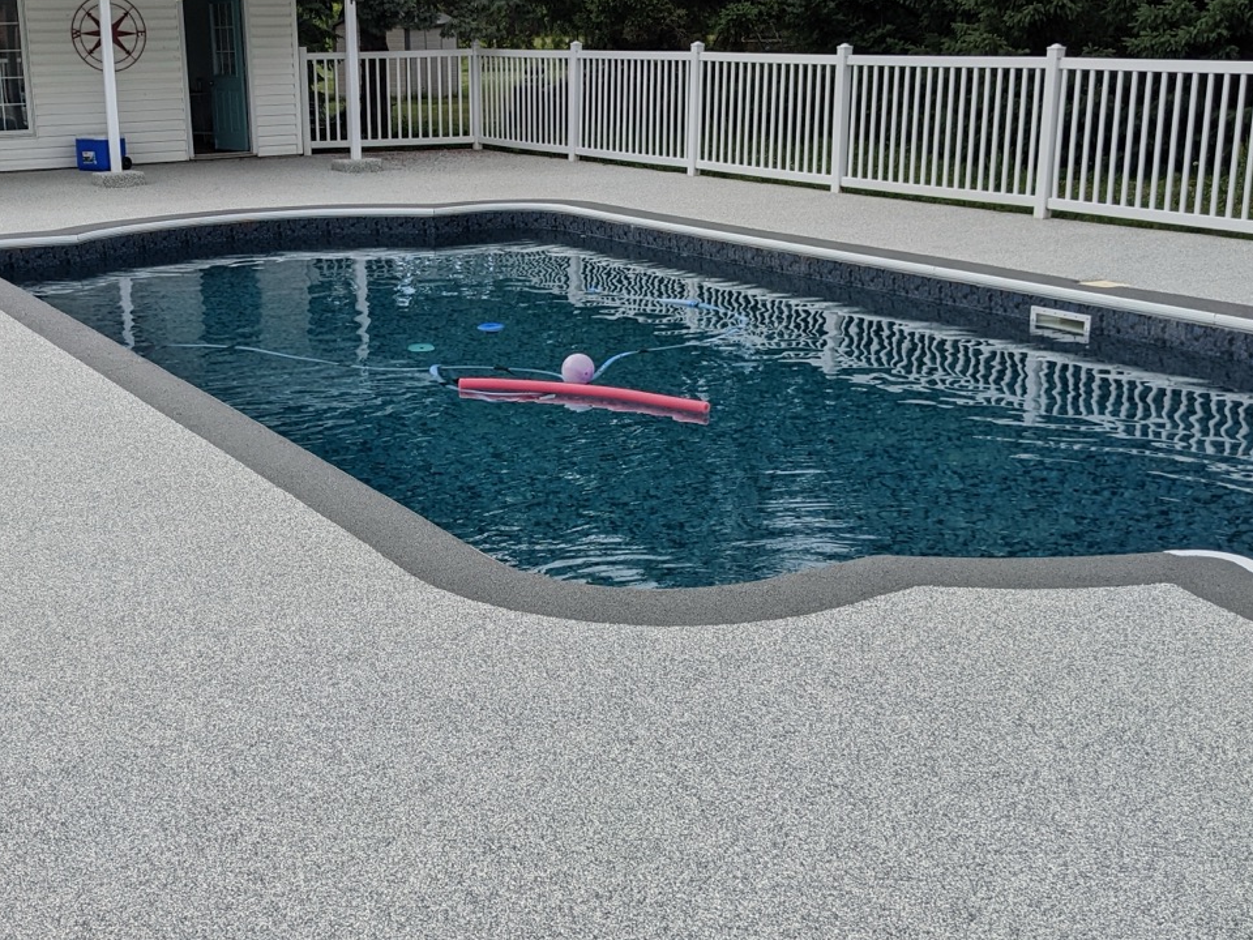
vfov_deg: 32.2
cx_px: 489
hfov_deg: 41.8
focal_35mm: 45
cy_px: 437
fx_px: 1629
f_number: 1.73
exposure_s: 1/2347
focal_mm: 4.38
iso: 59
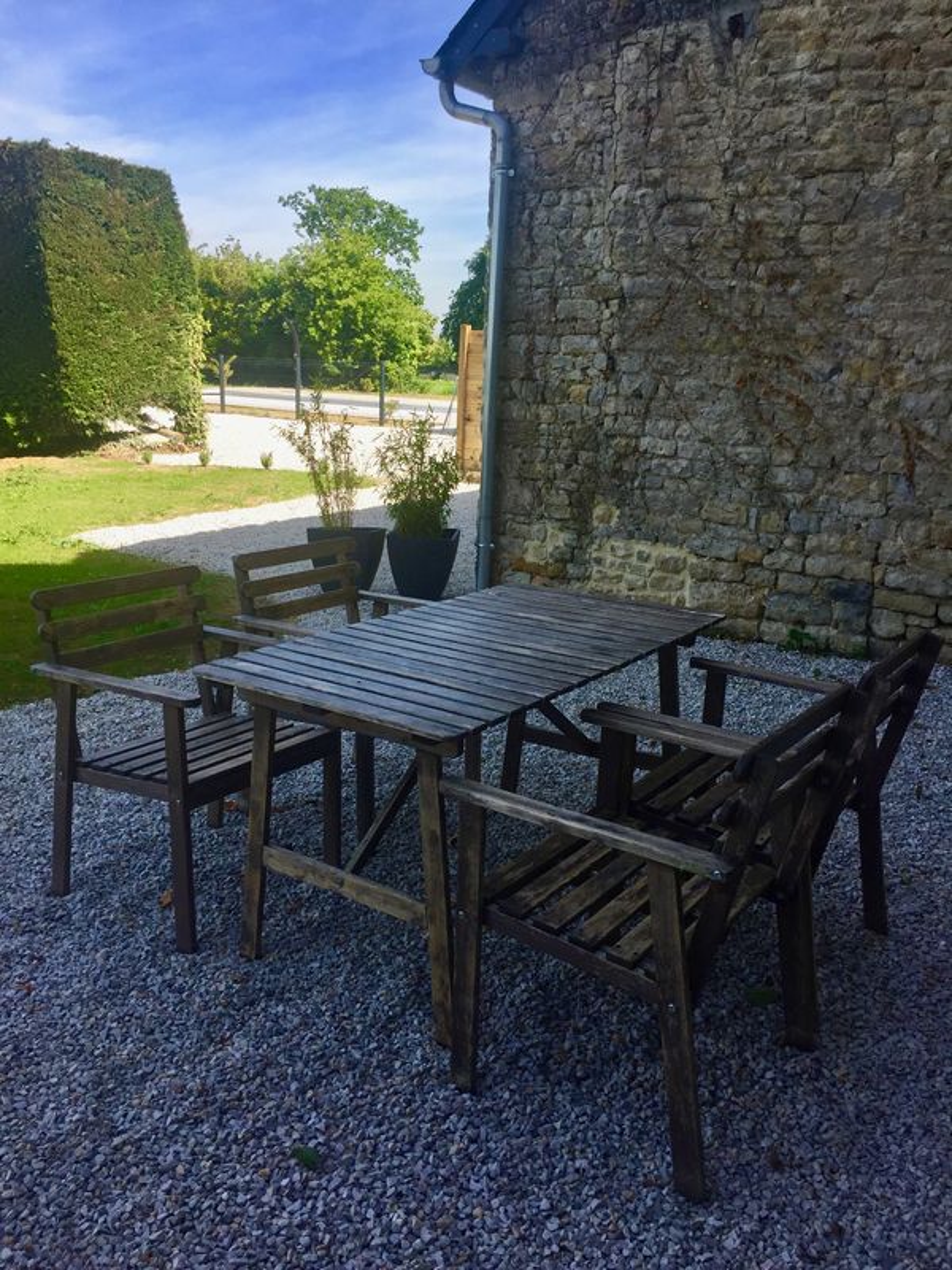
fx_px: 1063
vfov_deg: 61.7
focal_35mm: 29
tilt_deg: -13.6
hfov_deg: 48.2
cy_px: 635
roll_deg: -2.6
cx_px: 476
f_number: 2.2
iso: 32
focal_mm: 4.15
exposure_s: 1/824
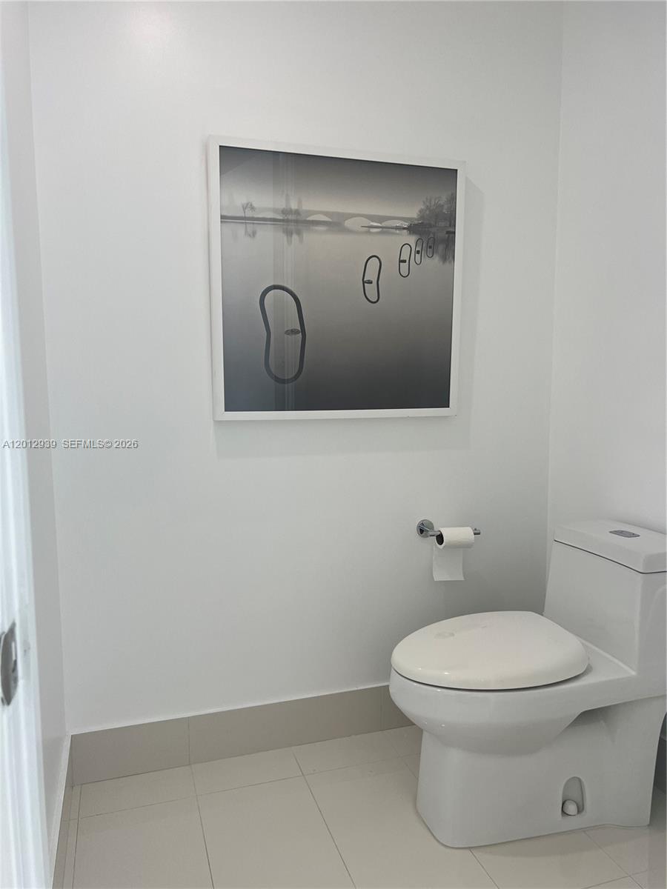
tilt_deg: -5.6
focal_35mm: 26
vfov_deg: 67.3
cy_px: 444
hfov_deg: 53.1
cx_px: 334
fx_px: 668
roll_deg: +0.4
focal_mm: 5.7
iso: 50
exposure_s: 1/170
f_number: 1.5
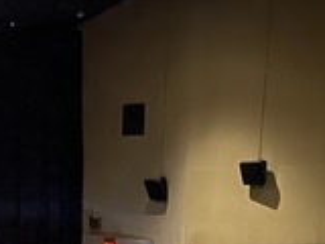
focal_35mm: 100
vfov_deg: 13.8
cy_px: 372
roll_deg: +3.4
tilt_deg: -14.4
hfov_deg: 17.1
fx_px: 939
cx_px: -207
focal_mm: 5.1
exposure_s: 1/9
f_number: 1.6
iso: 1600
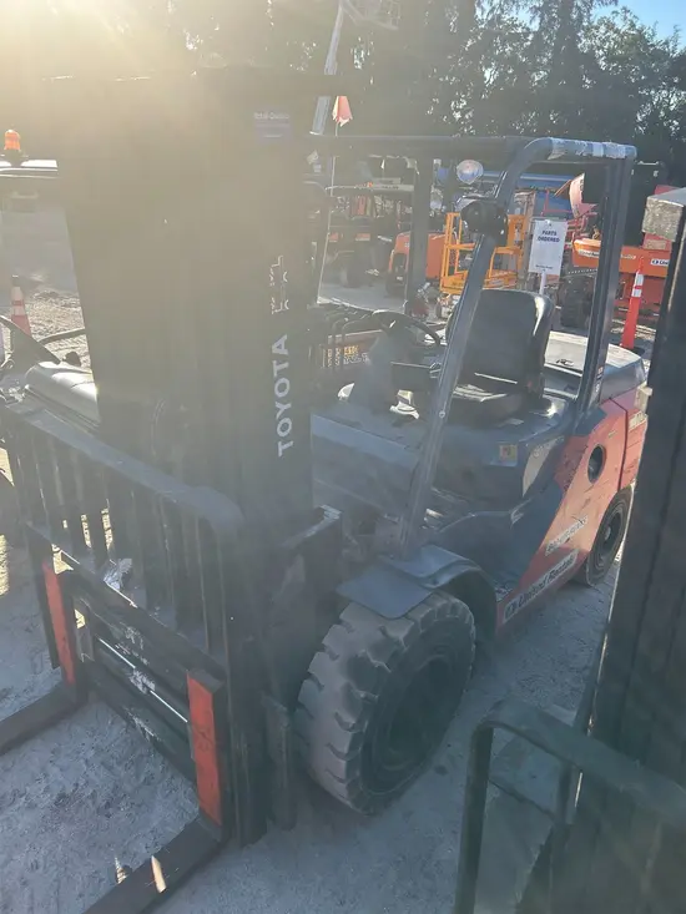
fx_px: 687
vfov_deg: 67.3
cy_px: 457
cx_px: 343
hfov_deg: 53.1
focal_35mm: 26
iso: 50
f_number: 1.5
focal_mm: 5.7
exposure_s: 1/1344
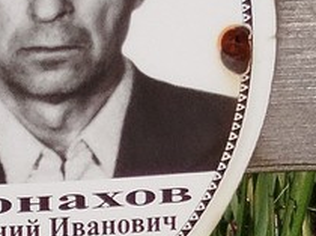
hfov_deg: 15.7
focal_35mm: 126
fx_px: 1149
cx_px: 160
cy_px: 310
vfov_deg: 11.4
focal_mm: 5.31
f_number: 1.7
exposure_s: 1/1568
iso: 50
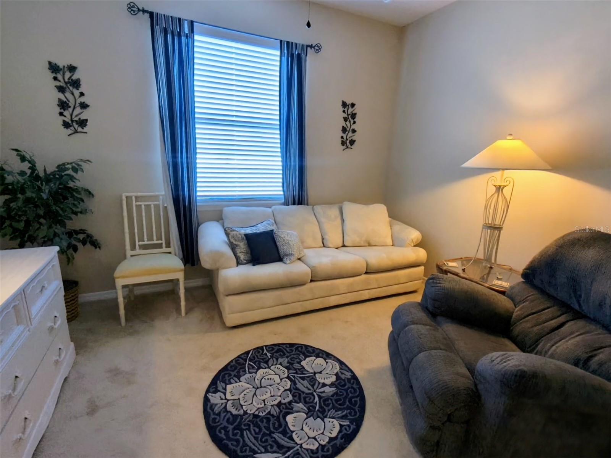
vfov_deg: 78.1
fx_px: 282
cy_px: 229
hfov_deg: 94.5
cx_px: 306
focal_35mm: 16
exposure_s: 1/24
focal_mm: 2.35
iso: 62
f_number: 2.2
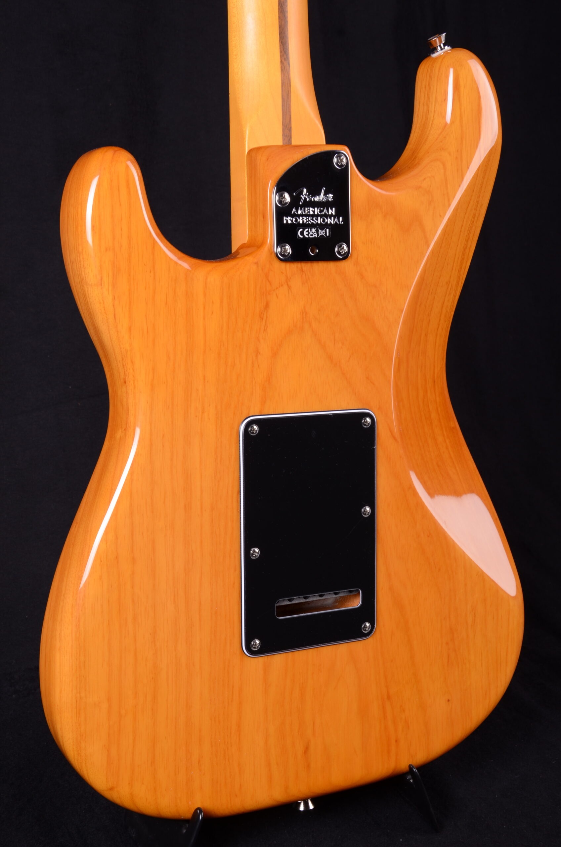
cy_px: 424
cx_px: 280
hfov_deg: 23.7
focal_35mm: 57
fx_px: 1338
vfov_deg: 35.1
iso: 200
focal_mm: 38
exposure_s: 1/200
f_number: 13
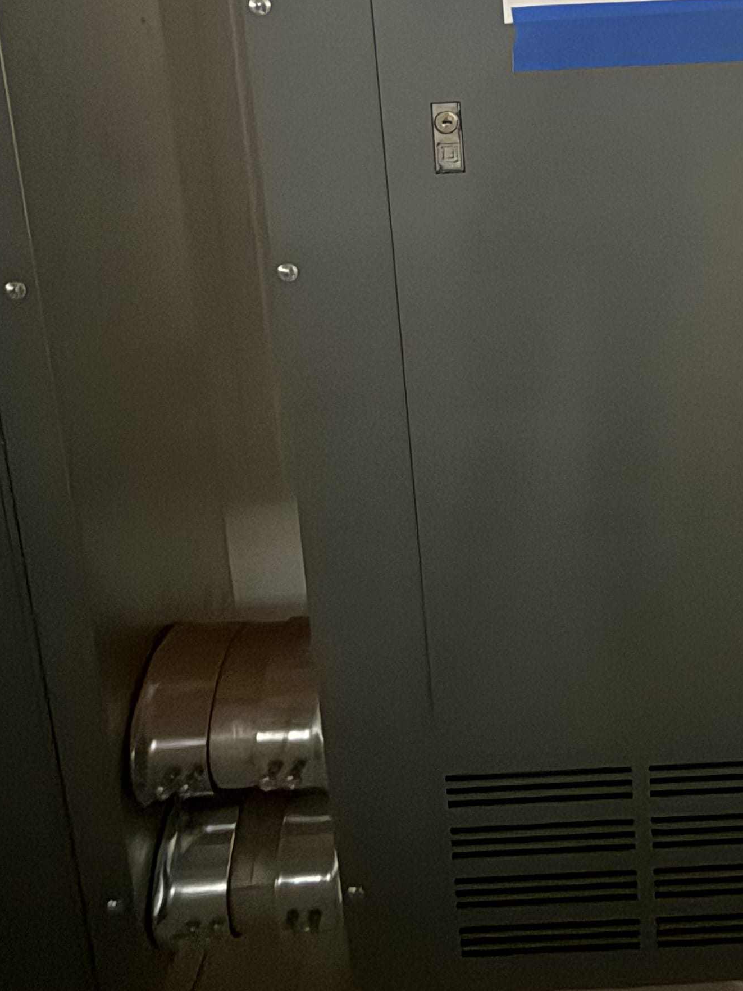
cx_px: 636
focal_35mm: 32
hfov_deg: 41.4
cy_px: -56
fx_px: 916
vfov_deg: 45.3
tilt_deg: -8.3
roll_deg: +2.7
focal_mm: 2.22
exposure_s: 1/8
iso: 1600
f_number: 2.2
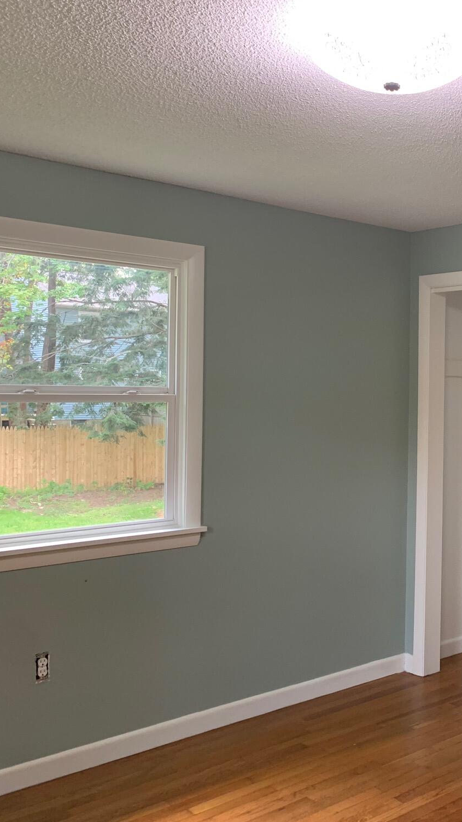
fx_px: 828
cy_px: 411
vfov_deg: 52.8
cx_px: 470
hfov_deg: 29.0
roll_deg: -0.8
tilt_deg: -0.6
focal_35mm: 38
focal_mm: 4.25
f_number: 1.8
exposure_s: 1/60
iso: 100
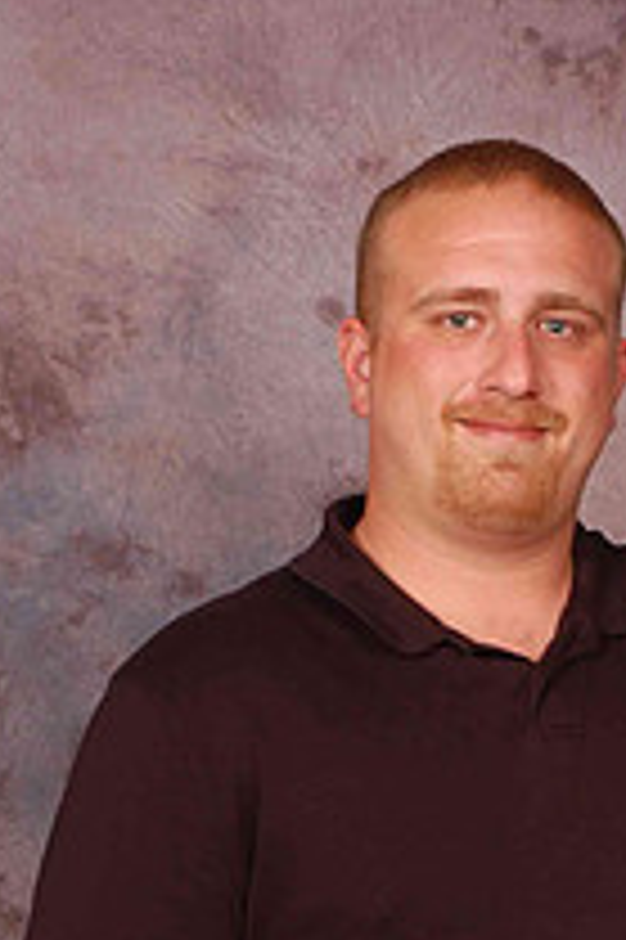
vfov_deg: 14.2
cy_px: 962
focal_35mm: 142
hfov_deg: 9.6
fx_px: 3710
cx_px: 574
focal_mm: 44
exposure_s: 1/125
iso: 200
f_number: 10
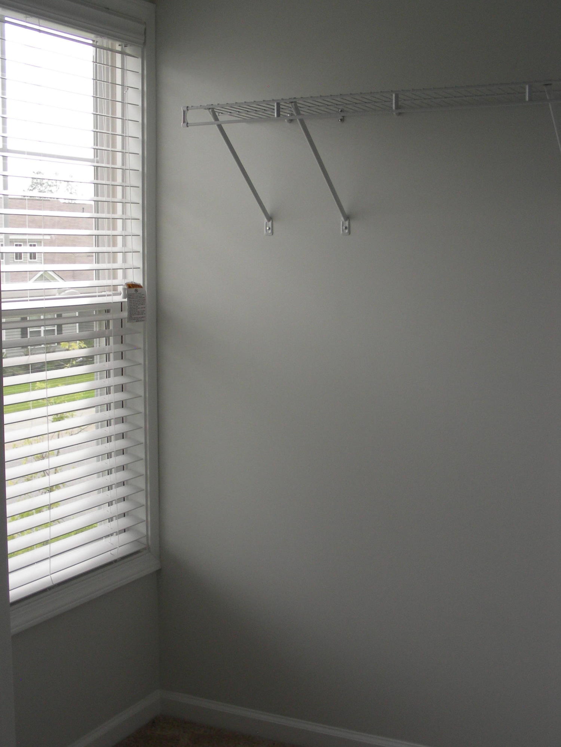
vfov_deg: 39.7
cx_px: 280
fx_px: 1037
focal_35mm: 48
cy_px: 374
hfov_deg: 30.3
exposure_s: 1/45.4
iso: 50
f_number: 3.5
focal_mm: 8
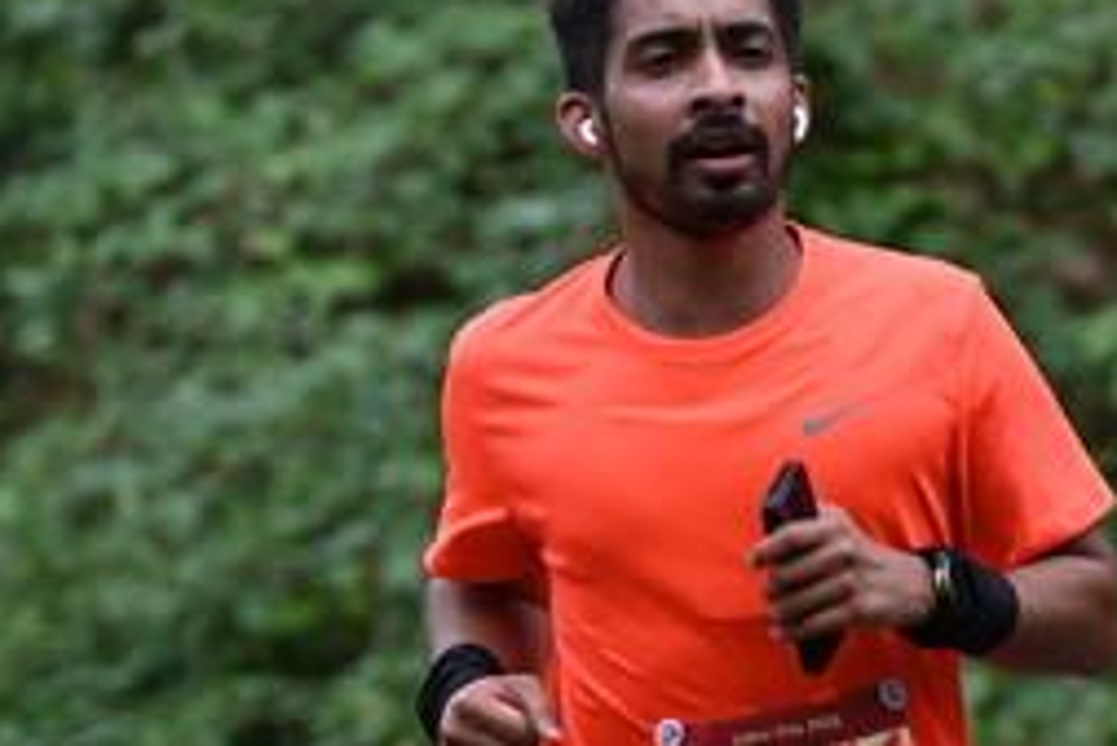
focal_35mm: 434
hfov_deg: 4.7
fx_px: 13473
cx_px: 746
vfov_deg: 3.2
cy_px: 470
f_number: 6.3
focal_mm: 200
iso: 400
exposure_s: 1/400
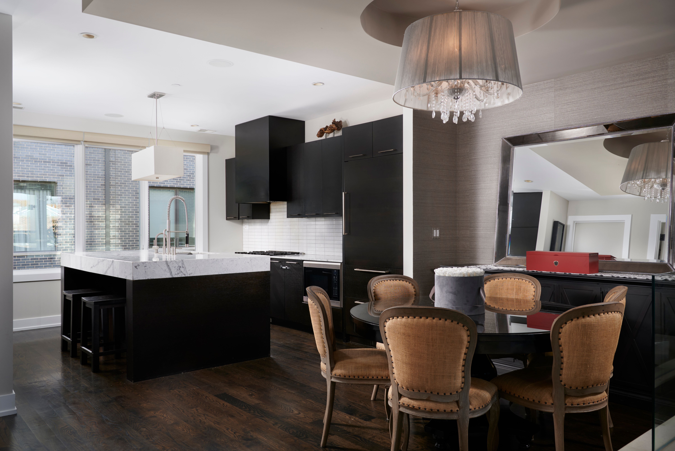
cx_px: 338
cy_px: 226
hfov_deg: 64.5
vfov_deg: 45.8
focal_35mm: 28
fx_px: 535
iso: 250
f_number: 9
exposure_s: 1
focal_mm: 28.5
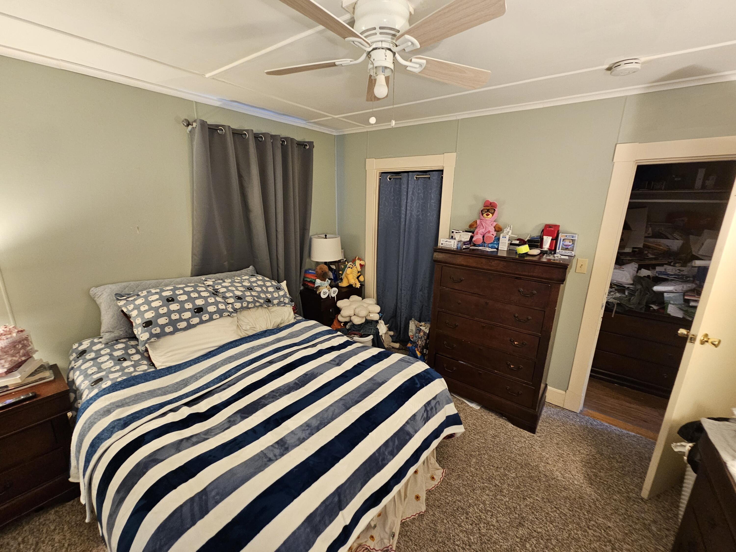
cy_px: 276
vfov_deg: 89.9
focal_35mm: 13
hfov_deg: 106.2
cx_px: 368
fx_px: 276
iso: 400
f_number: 2.2
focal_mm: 2.2
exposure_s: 1/30
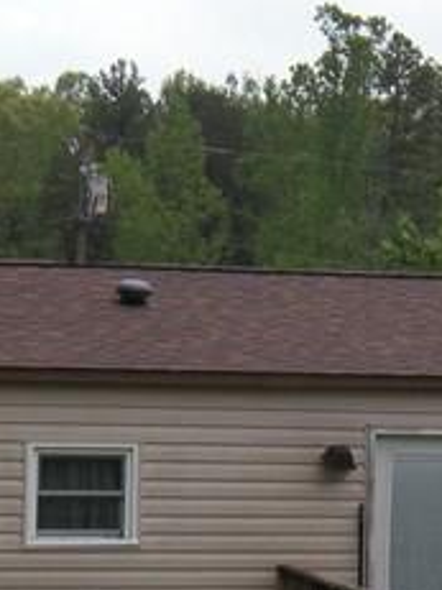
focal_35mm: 217
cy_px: 544
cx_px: 692
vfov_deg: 9.1
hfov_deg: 6.7
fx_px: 3698
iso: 64
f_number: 4.1
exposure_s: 1/417
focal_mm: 8.2
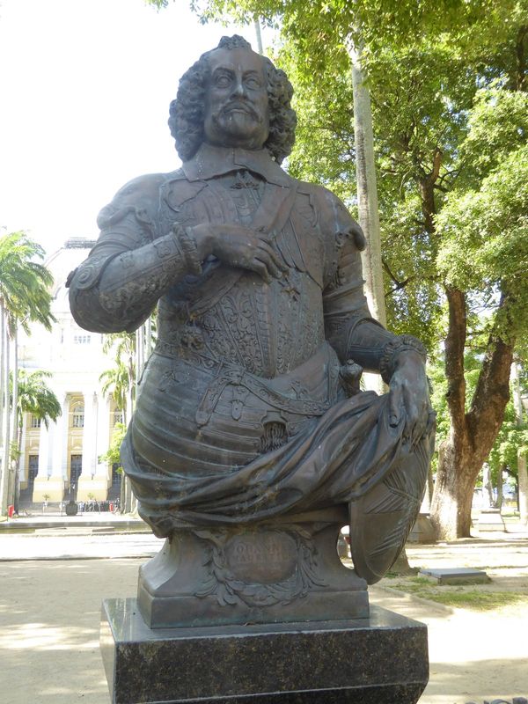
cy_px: 352
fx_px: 793
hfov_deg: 36.8
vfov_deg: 47.9
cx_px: 264
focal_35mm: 39
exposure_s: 1/80
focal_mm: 6.7
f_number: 3.7
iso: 80
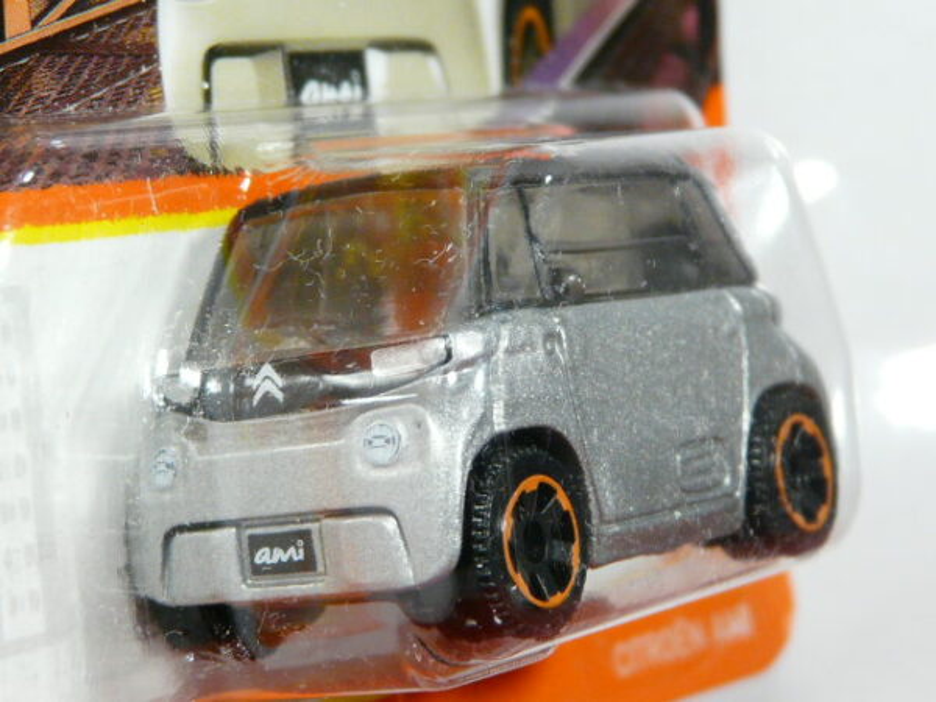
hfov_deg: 17.0
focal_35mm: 116
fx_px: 3137
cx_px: 468
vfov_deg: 12.8
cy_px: 351
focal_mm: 12
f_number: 3.2
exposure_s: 1/50
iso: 200
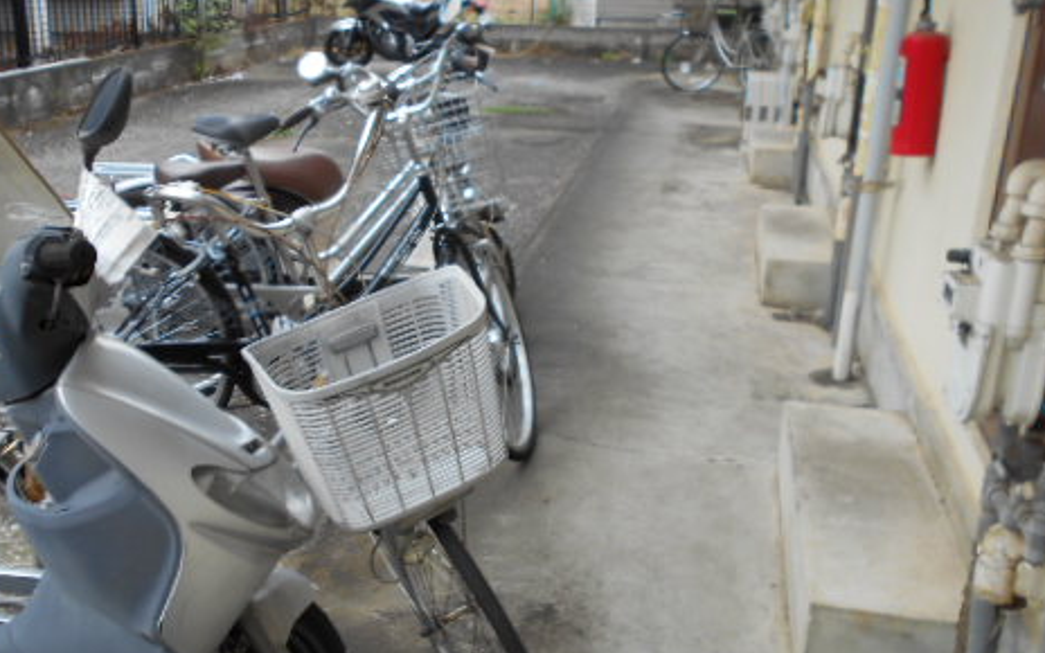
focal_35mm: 38
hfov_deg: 51.4
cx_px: 448
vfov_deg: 33.6
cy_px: 356
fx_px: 1082
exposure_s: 1/80
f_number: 3.2
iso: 80
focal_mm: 4.6
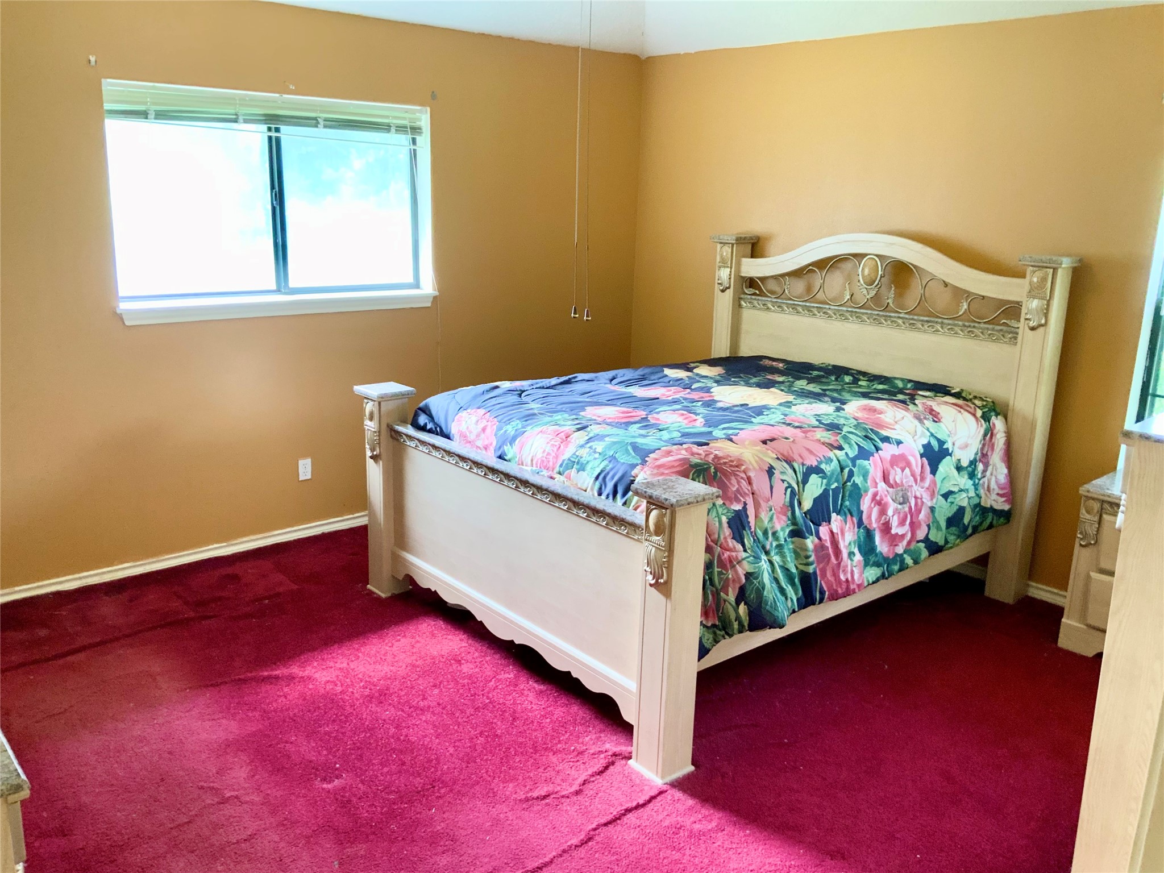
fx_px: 975
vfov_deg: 48.2
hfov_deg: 61.7
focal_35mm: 29
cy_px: 436
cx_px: 582
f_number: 1.8
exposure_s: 1/60
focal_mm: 3
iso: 160
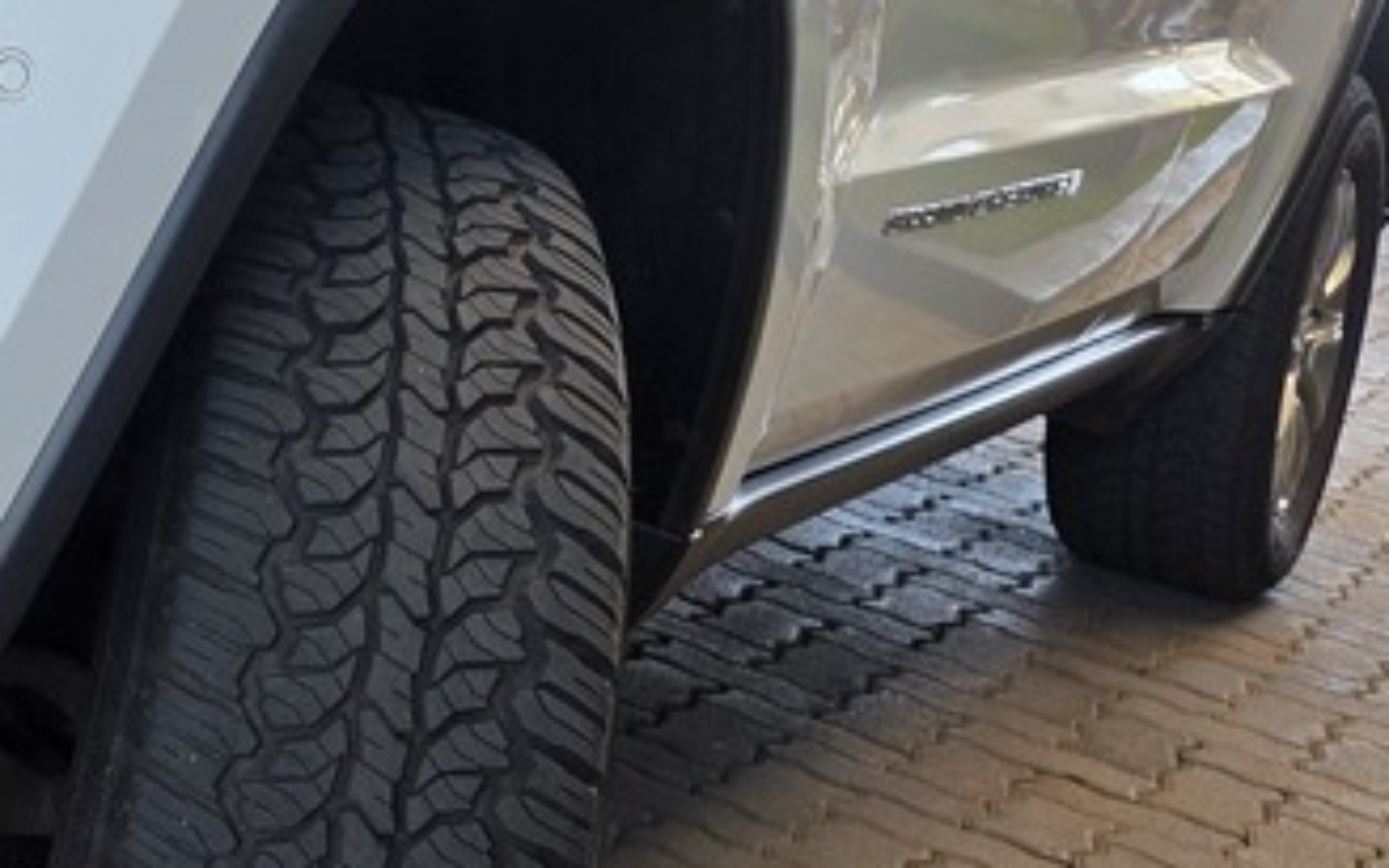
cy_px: -119
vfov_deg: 16.6
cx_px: -318
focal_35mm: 76
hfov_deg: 24.4
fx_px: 2877
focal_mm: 6.25
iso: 40
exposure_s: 1/180
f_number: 1.7
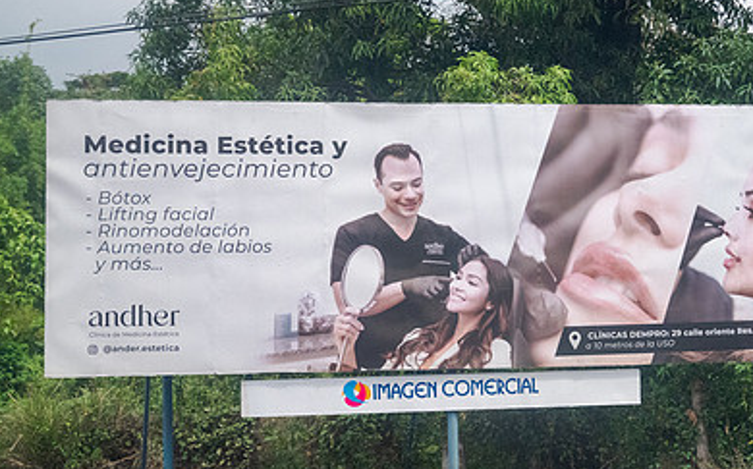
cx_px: 551
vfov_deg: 16.3
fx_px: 1640
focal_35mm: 80
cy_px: 187
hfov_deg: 25.6
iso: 3200
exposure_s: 1/400
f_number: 4
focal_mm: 44
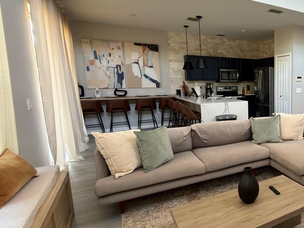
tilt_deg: -8.8
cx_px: 277
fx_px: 228
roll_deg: +0.1
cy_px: 113
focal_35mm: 26
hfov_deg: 57.2
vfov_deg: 53.0
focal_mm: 2.22
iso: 125
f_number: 2.2
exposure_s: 1/30
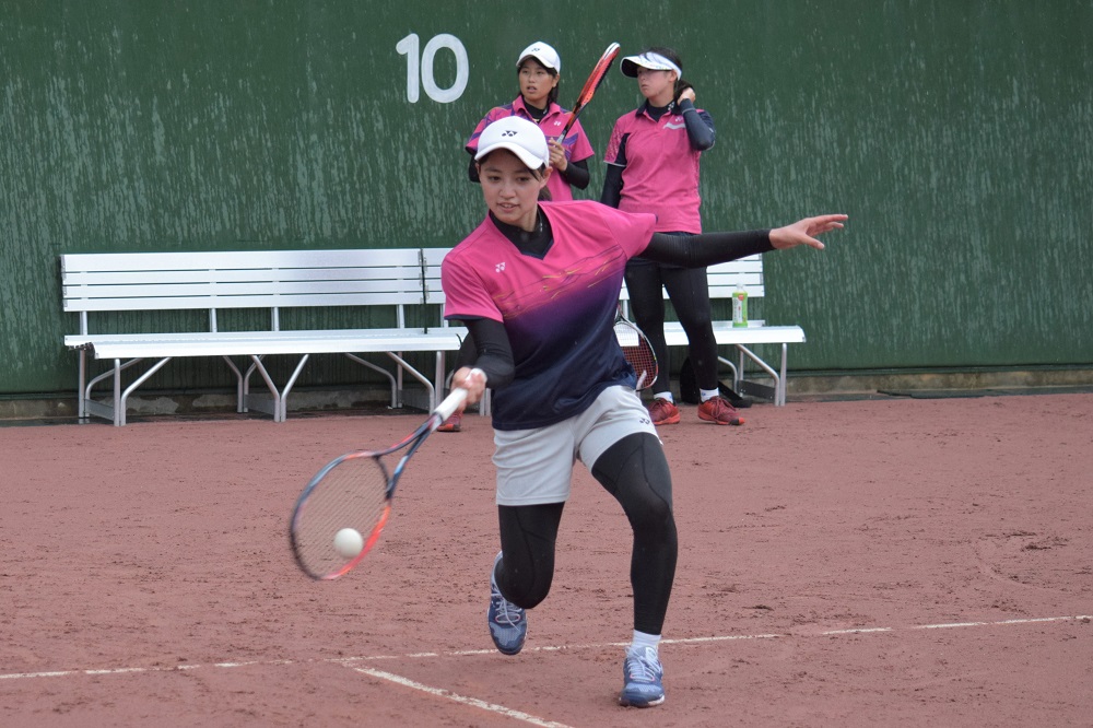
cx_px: 546
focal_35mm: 108
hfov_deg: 18.9
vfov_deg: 12.7
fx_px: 3278
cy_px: 364
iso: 1250
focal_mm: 72
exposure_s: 1/1000
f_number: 4.5
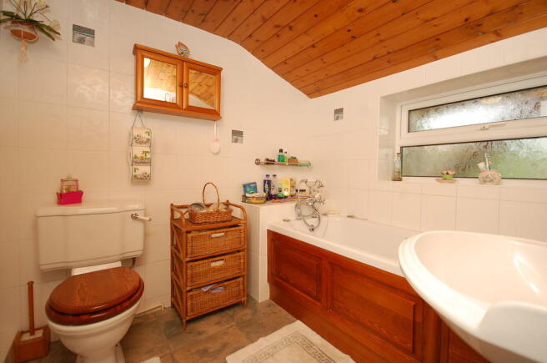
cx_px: 274
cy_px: 182
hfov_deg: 100.5
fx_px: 228
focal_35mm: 15
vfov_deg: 77.1
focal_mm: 10
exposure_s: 1/60
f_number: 4
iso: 400
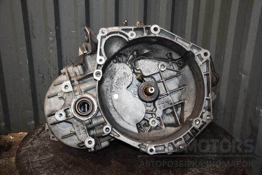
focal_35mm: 39
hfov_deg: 49.6
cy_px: 88
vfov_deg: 34.2
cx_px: 131
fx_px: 284
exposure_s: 1/60
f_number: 5
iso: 800
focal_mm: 26
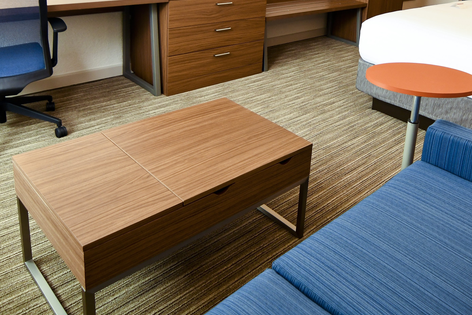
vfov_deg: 37.5
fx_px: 433
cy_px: 36
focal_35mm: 33
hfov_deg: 55.4
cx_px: 334
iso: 400
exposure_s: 1/100
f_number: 2.8
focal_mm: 11
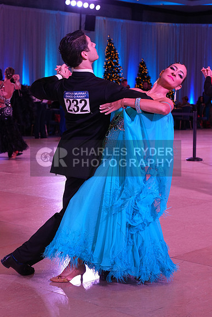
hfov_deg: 18.7
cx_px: 106
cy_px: 158
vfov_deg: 27.7
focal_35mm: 73
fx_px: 644
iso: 2000
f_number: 6.3
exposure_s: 1/250
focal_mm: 73
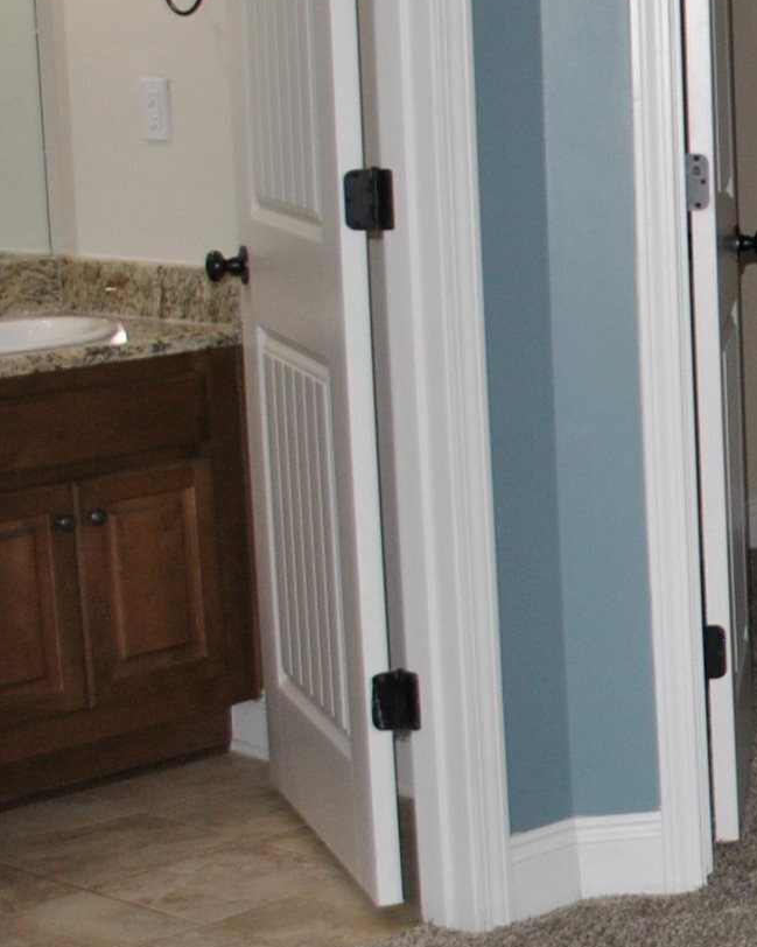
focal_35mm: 96
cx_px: 1511
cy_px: 381
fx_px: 2690
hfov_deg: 13.7
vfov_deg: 19.9
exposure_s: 1/60
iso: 200
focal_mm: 18
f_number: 3.5
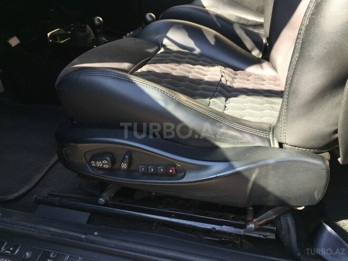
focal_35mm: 29
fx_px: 292
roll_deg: -0.8
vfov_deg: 48.2
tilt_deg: -30.8
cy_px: 130
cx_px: 174
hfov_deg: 61.7
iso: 32
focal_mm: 4.15
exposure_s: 1/179
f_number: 2.2
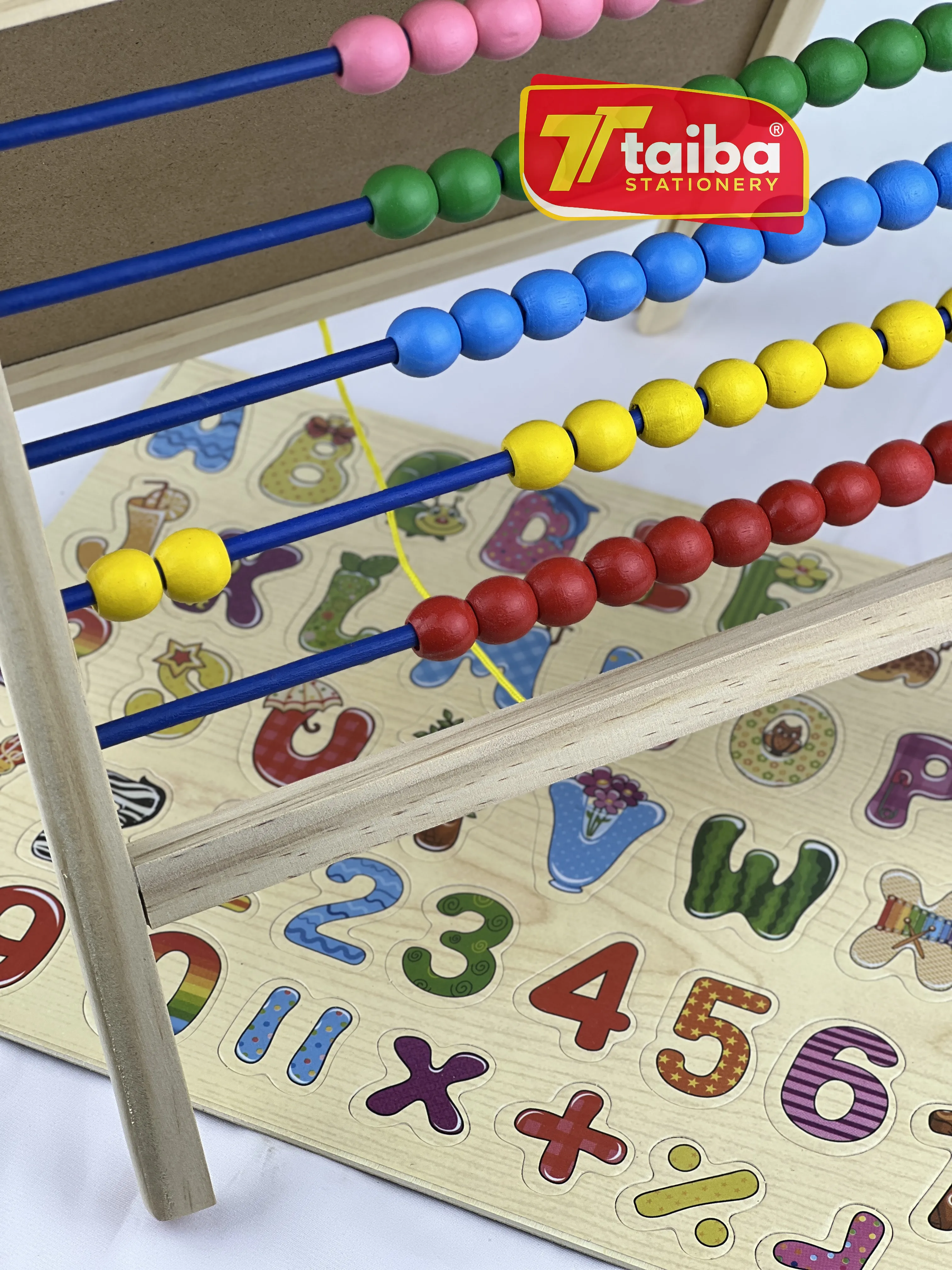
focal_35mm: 77
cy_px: 635
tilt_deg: -45.8
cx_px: 476
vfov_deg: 25.3
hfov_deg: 19.1
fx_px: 2824
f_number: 2.8
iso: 20
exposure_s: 1/142
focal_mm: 9
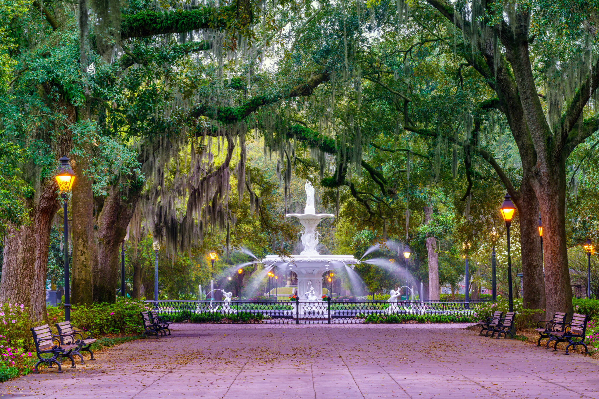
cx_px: 300
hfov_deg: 17.8
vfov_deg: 11.9
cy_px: 200
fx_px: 1913
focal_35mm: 115
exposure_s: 1/2.5
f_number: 16
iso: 400
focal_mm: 115
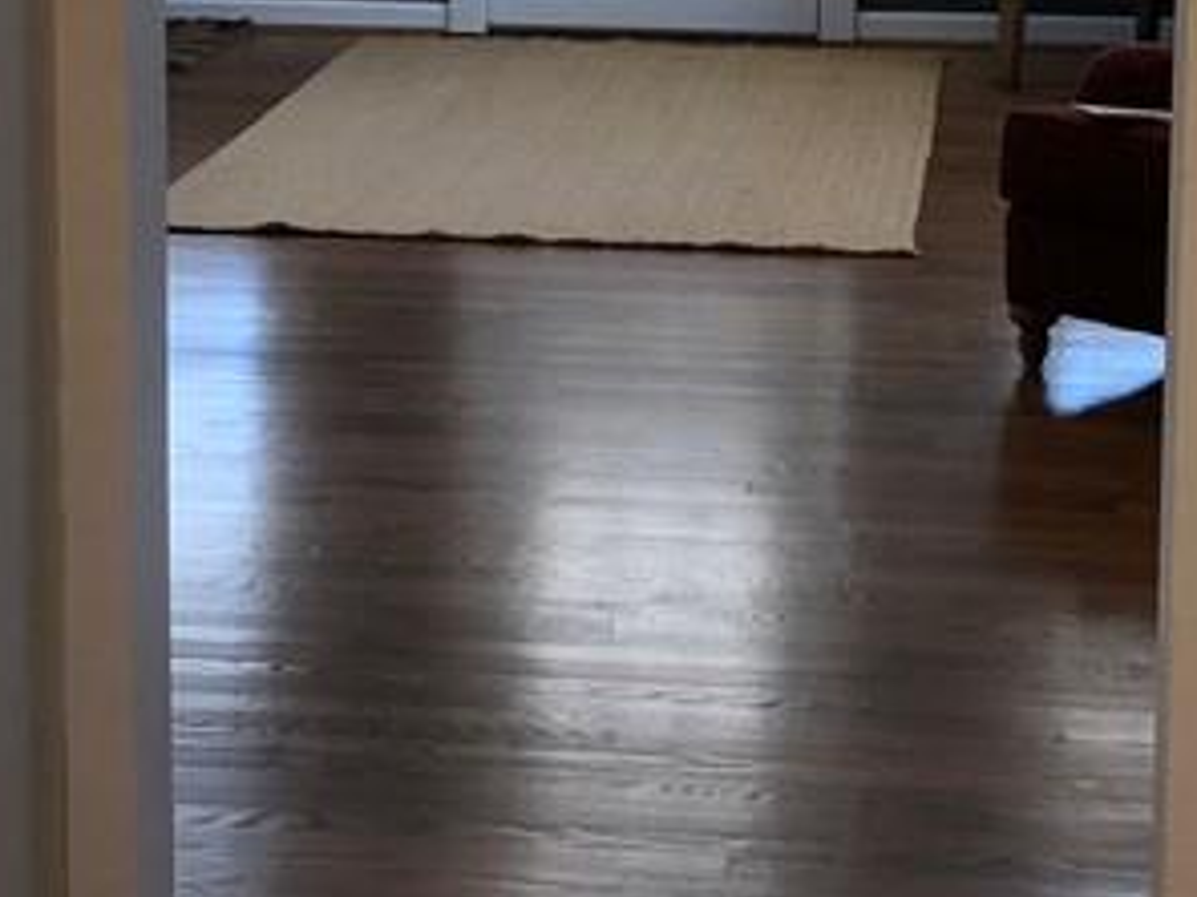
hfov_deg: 20.2
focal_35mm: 97
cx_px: 461
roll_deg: -0.4
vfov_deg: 15.0
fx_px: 3354
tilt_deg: -8.7
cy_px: 61
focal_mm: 4
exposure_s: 1/24
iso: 40
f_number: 1.8
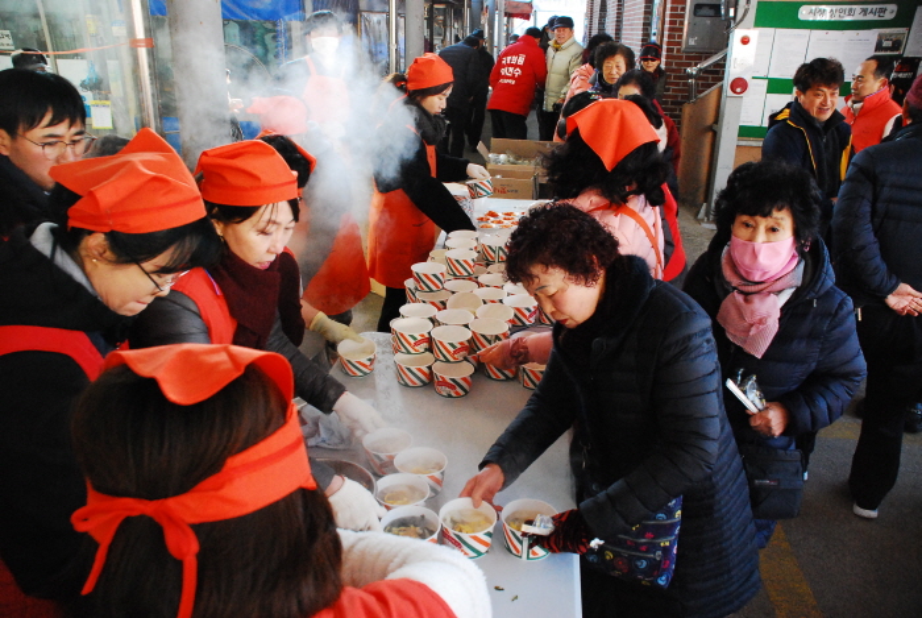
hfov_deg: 67.3
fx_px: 693
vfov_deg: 48.1
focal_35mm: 27
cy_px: 309
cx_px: 461
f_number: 9
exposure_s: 1/160
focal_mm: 18
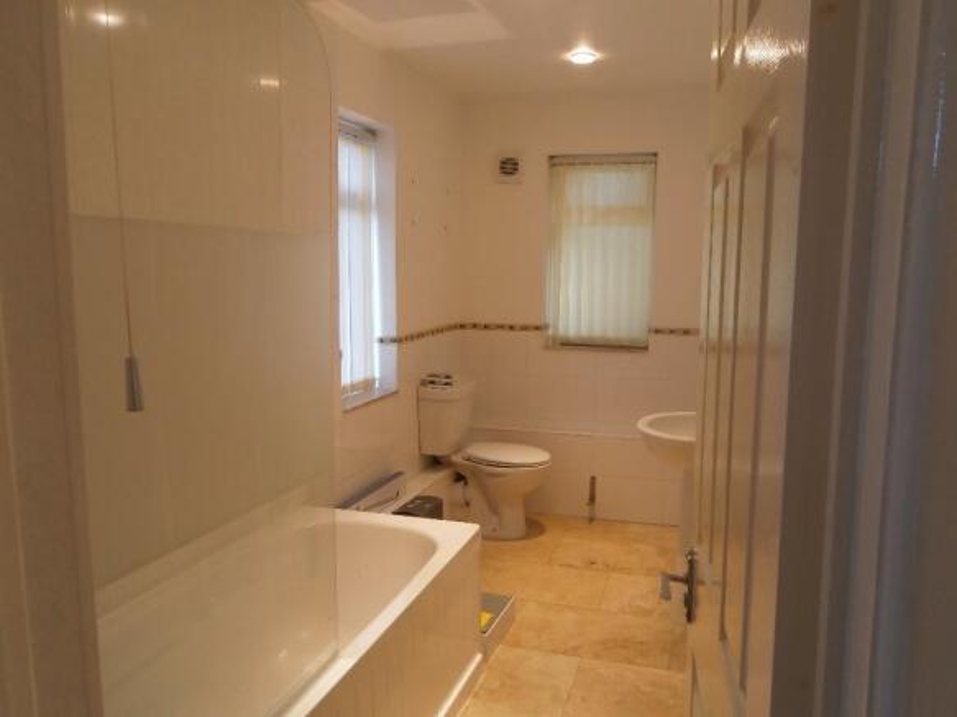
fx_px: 719
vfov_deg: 53.0
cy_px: 358
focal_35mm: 26
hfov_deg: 67.3
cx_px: 478
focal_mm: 4.7
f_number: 2.8
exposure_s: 1/30
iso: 100
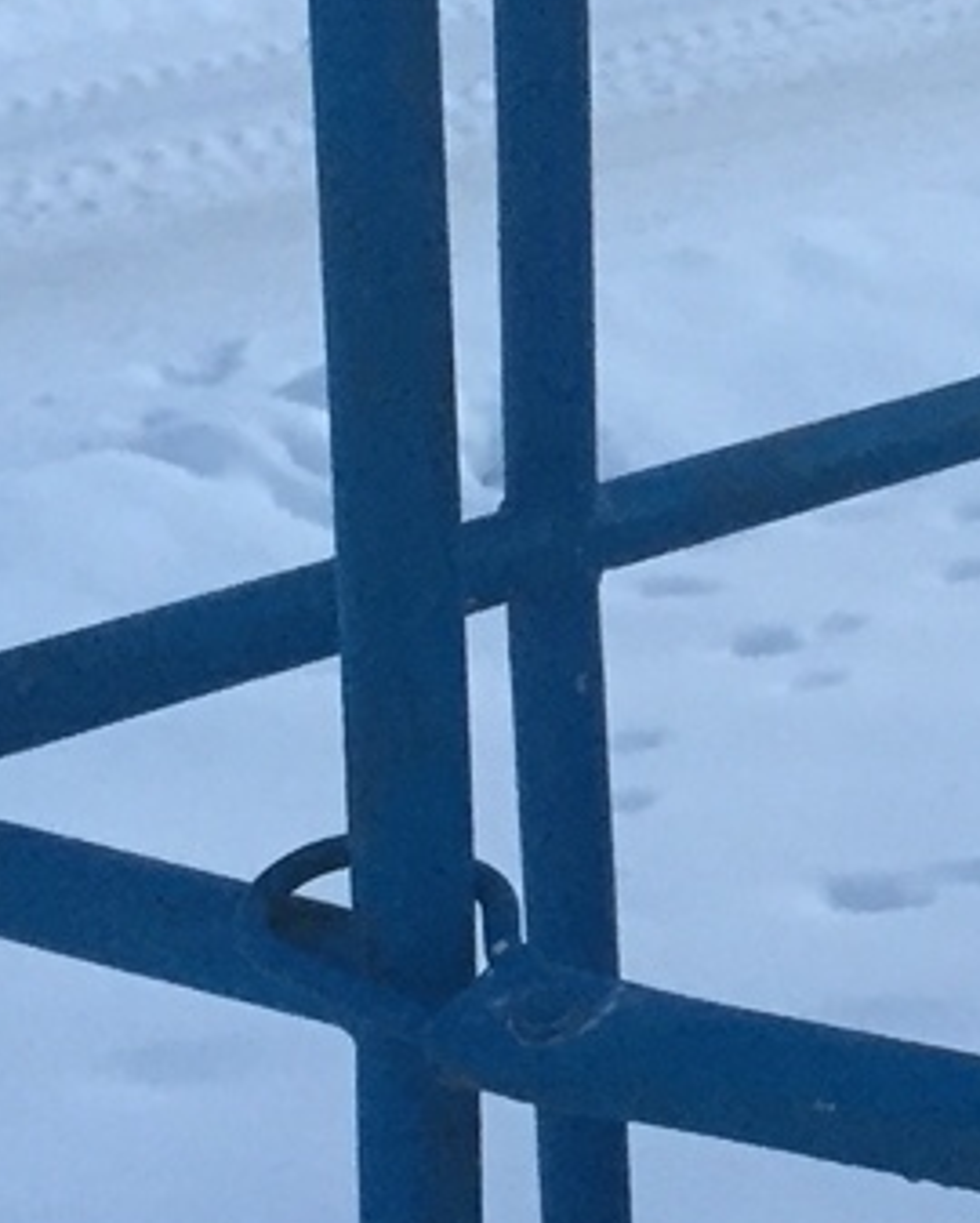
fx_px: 4962
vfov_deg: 14.0
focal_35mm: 137
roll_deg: +0.8
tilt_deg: -16.7
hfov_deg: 10.3
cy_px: 479
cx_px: 2004
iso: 160
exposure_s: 1/33
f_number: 2.2
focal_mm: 4.15
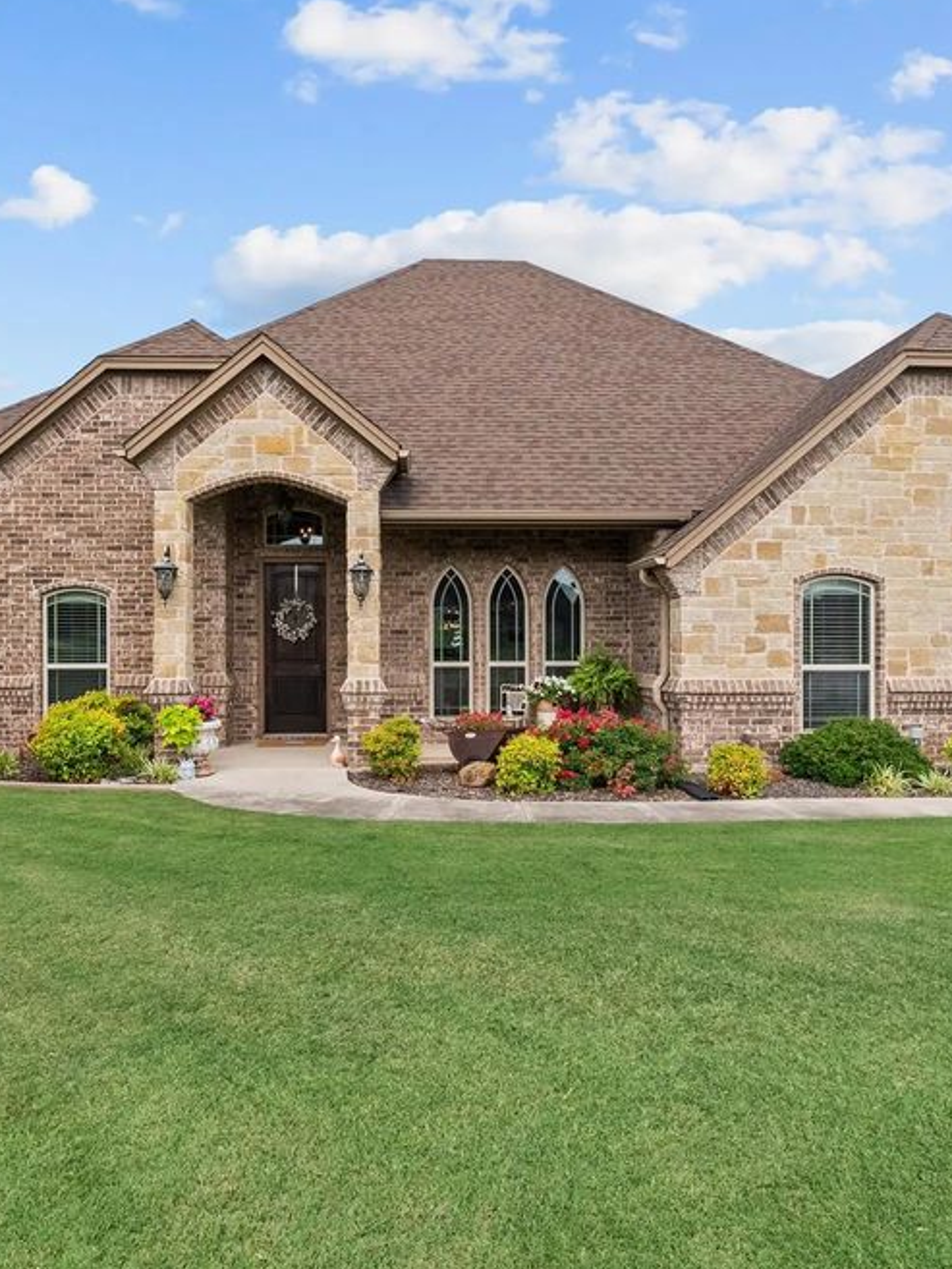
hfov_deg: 56.8
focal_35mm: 24
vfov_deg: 71.6
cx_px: 440
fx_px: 880
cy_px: 643
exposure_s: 1/200
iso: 640
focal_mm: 16
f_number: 8
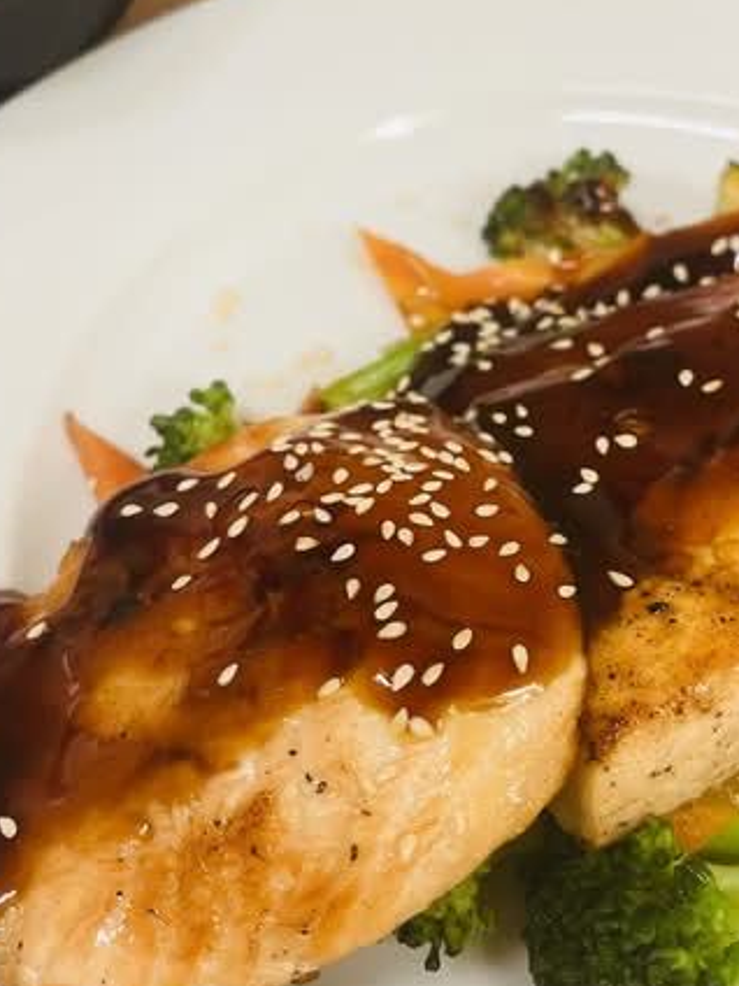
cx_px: 495
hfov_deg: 31.9
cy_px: 385
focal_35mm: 45
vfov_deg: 41.8
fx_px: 1281
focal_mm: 5.1
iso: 200
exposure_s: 1/60
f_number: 1.6
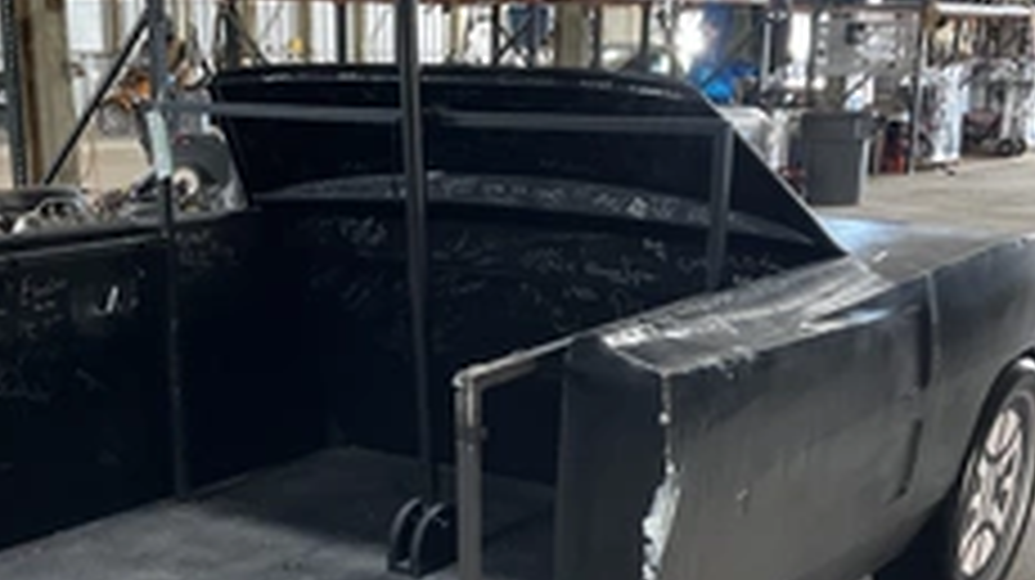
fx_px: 1508
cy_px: 490
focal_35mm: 55
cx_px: 446
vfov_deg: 21.4
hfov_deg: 37.8
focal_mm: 3
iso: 100
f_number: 1.8
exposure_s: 1/60
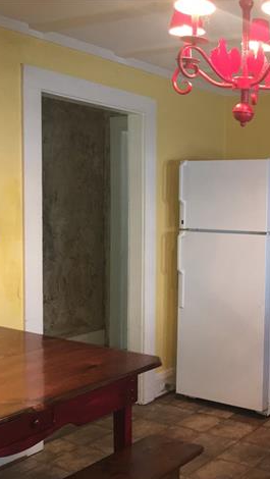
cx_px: 298
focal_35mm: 43
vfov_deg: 47.3
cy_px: 243
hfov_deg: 25.7
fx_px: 546
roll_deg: -1.1
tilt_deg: -2.6
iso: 100
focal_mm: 4.15
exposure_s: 1/16
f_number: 2.2
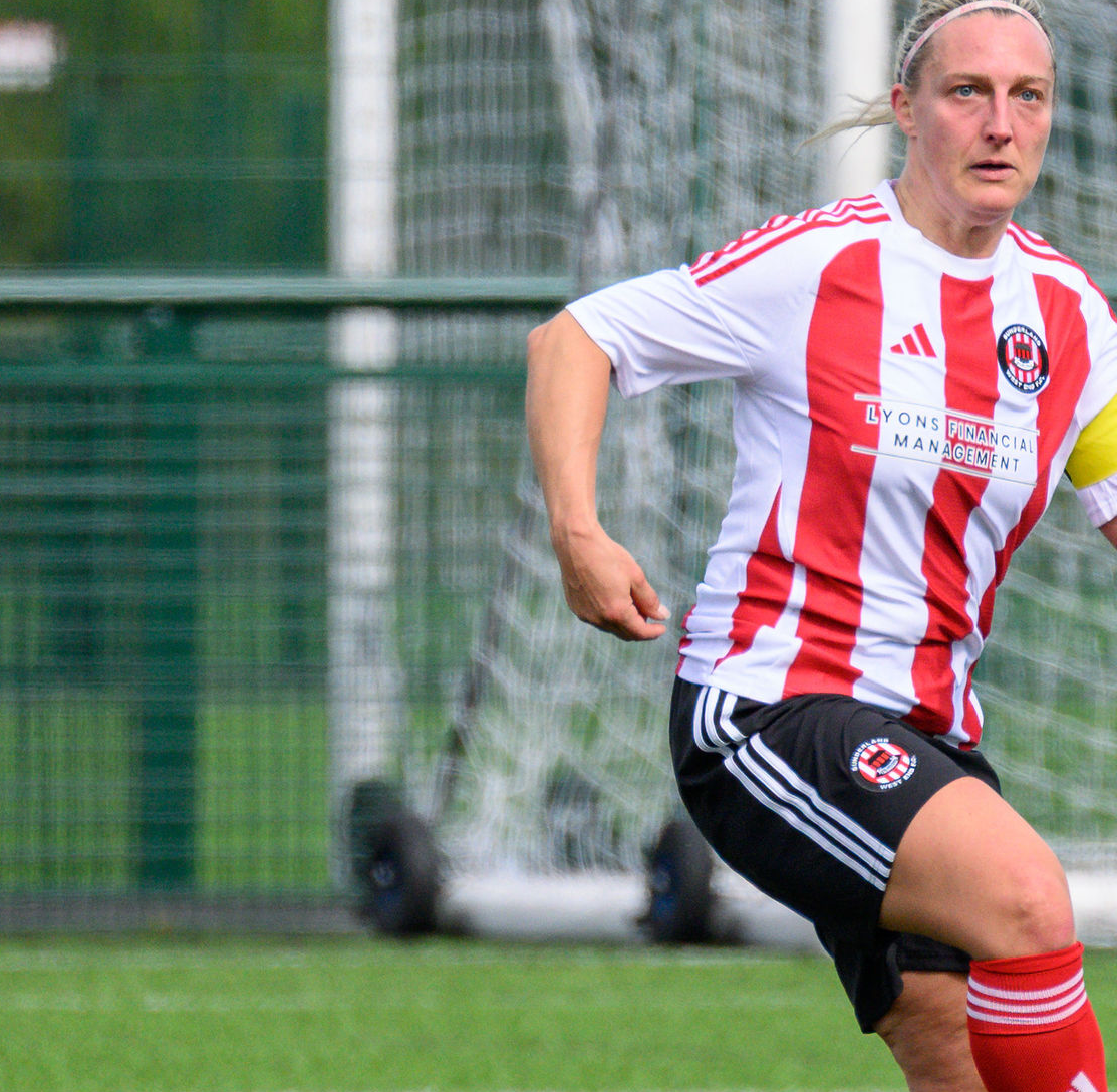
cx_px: 955
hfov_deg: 1.2
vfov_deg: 1.2
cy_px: 225
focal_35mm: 1475
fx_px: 53247
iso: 560
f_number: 5.3
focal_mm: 350
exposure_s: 1/1600
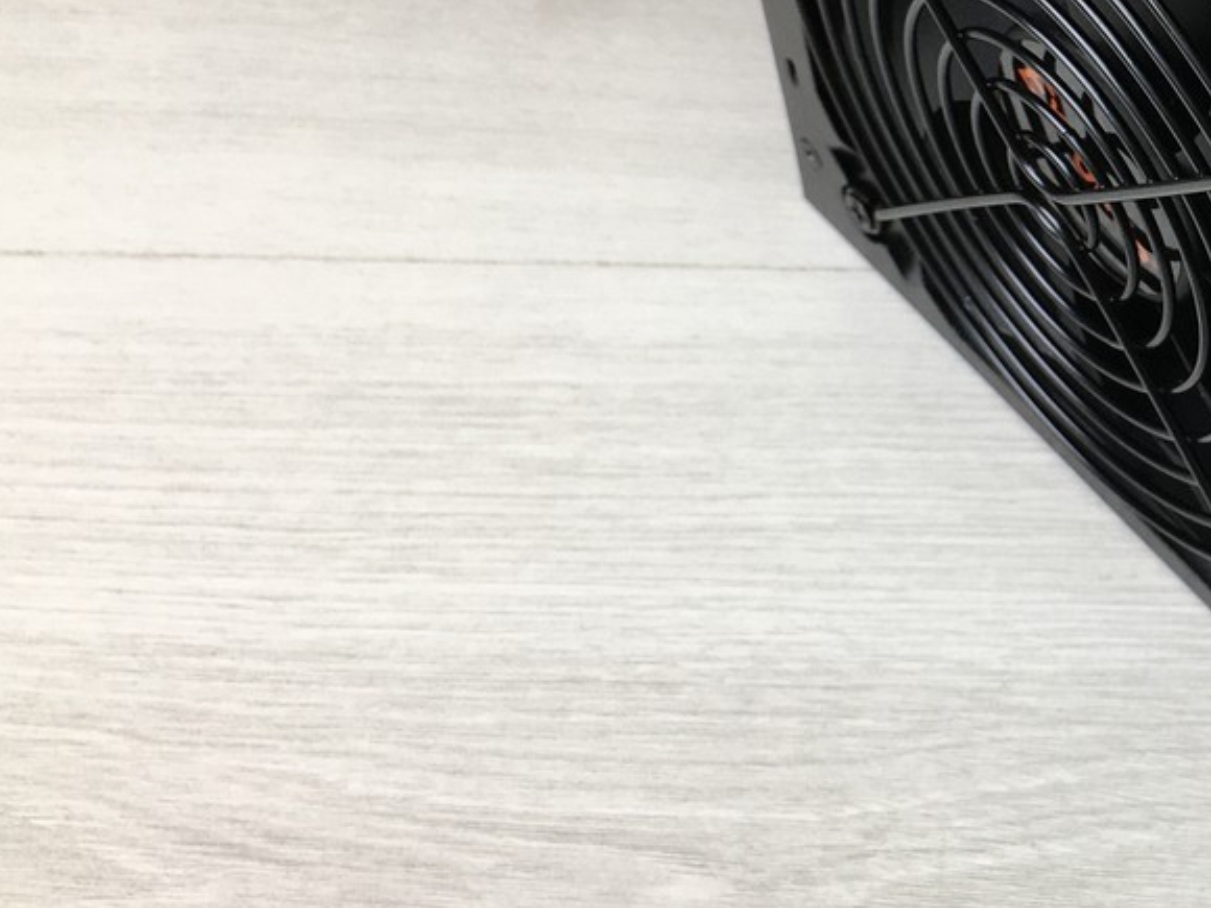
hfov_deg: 25.2
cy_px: 152
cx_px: 1322
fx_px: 2519
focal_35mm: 72
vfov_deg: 20.2
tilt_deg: -48.9
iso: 25
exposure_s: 1/50
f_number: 2.2
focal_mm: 4.15
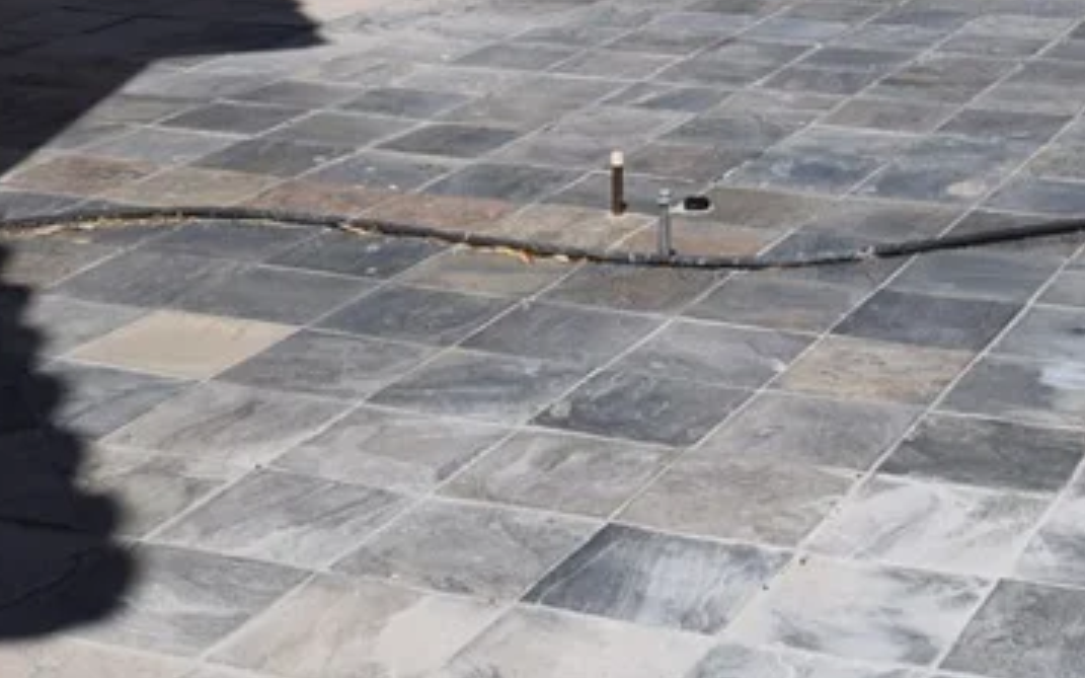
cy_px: -105
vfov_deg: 16.0
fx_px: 2336
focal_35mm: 79
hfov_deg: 25.4
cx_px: 976
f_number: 11
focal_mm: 18
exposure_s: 1/500
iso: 200
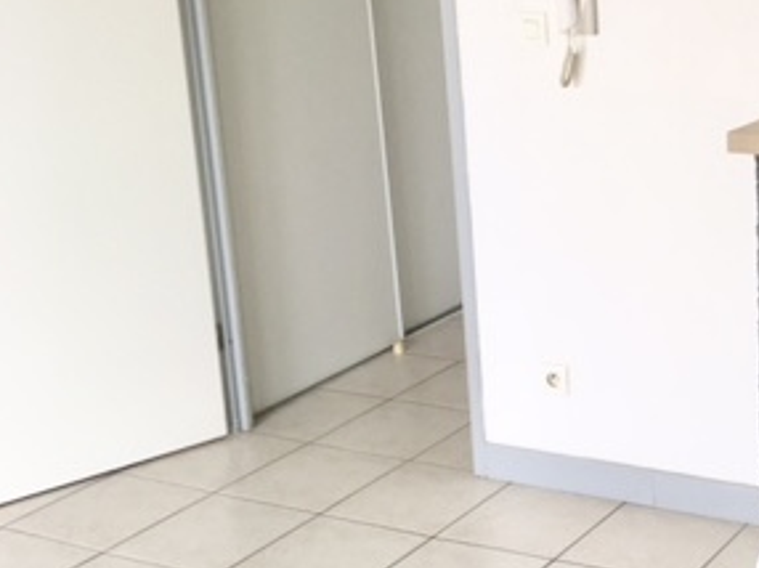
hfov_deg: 27.5
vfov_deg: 22.4
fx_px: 1424
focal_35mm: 65
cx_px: 817
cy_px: 143
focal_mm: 4.15
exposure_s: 1/50
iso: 32
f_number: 2.2
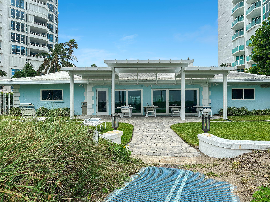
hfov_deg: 71.6
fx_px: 187
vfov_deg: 56.8
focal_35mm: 24
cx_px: 135
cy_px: 101
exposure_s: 1/2100
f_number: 1.8
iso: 80
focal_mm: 6.86
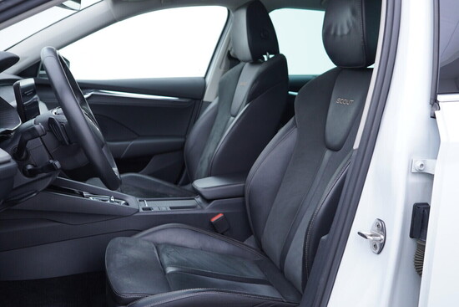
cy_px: 154
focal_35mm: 36
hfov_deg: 53.1
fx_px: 459
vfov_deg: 36.9
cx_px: 230
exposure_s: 1/40
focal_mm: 24
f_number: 2.8
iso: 160
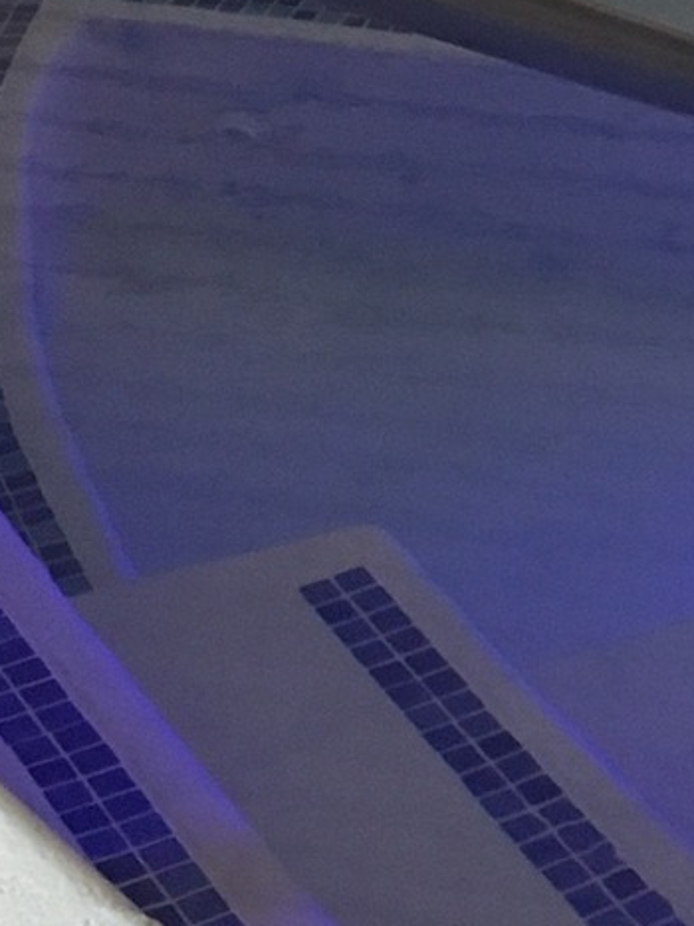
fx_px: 3824
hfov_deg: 10.3
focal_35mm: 143
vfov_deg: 12.4
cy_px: -851
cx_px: 607
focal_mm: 4.15
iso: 125
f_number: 2.2
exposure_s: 1/30
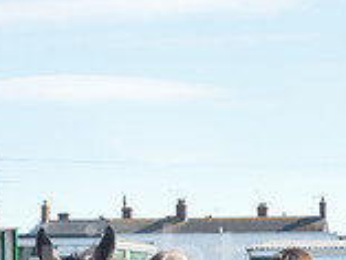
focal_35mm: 178
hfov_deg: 11.1
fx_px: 1781
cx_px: 112
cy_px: 407
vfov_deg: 8.2
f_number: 6.3
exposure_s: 1/640
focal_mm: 50
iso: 400
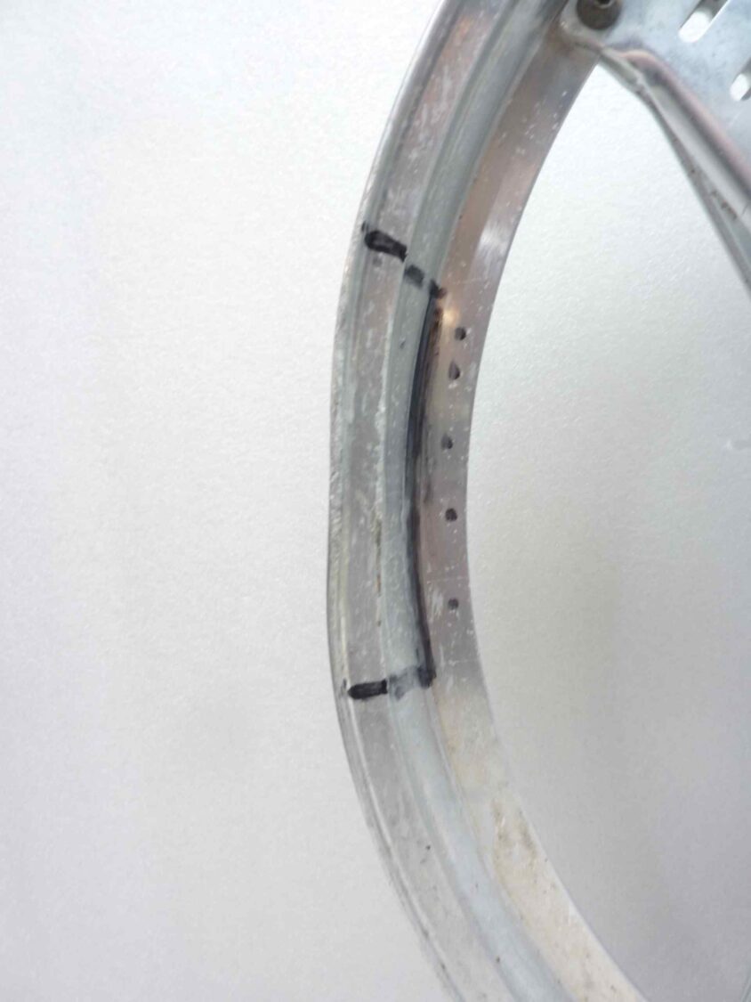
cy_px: 501
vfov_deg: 69.4
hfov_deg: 54.9
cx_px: 376
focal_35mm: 25
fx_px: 723
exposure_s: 1/8
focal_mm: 4.1
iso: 80
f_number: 3.3
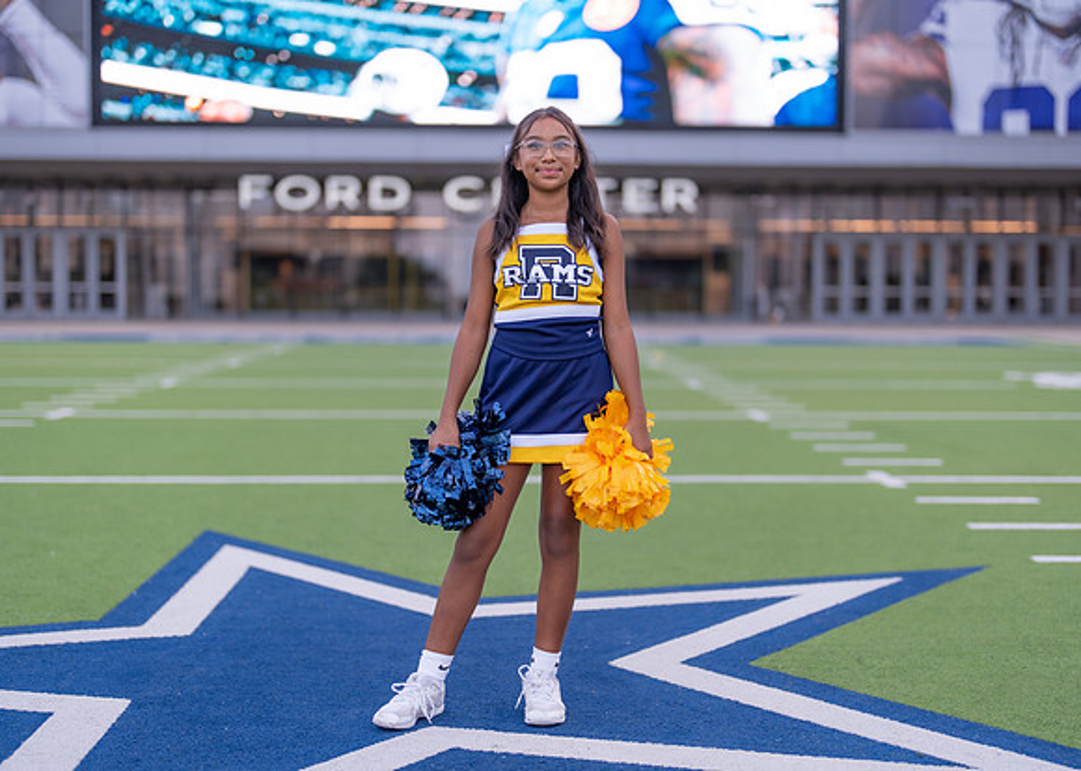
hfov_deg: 35.5
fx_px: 1691
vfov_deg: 25.7
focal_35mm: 55
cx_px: 556
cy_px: 399
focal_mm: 50
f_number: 1.2
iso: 100
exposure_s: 1/320
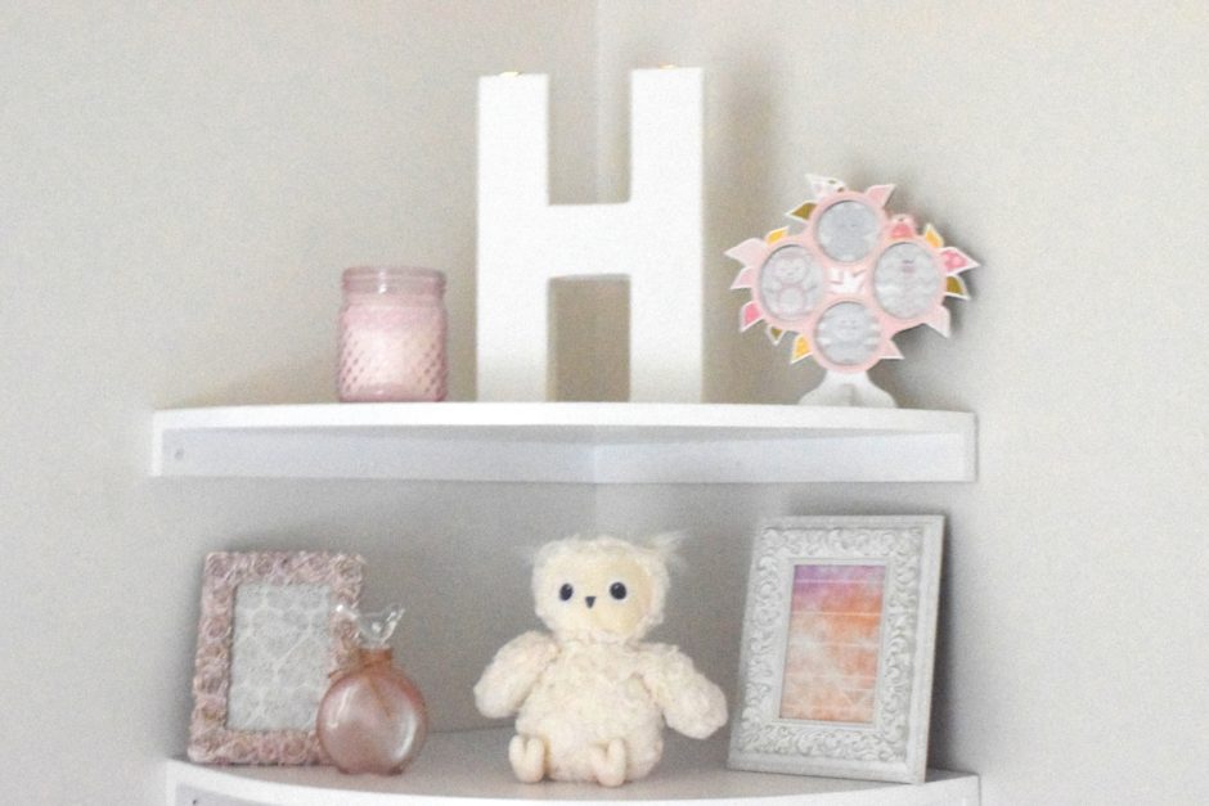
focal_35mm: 51
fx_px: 1713
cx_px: 604
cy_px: 403
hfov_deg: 38.9
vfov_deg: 26.5
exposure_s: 1/4
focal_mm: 34
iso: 12800
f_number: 22
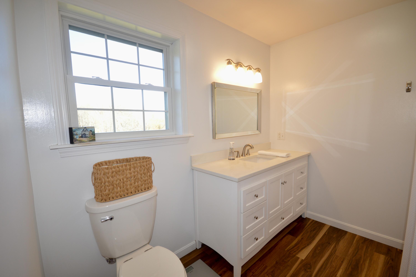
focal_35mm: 15
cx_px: 208
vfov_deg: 77.2
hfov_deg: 100.4
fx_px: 173
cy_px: 138
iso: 400
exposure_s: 1/100
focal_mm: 10
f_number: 5
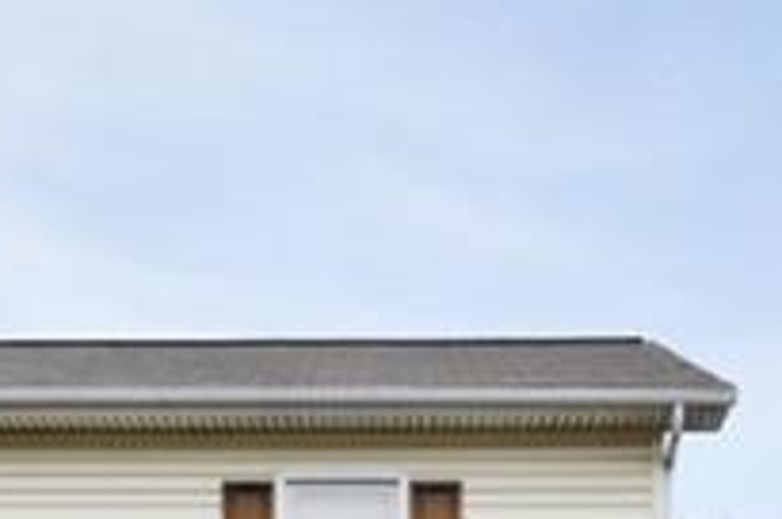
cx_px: 378
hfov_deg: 24.7
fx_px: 1789
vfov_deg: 14.7
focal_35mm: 82
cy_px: 893
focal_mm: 11
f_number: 8
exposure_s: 1/500
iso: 280
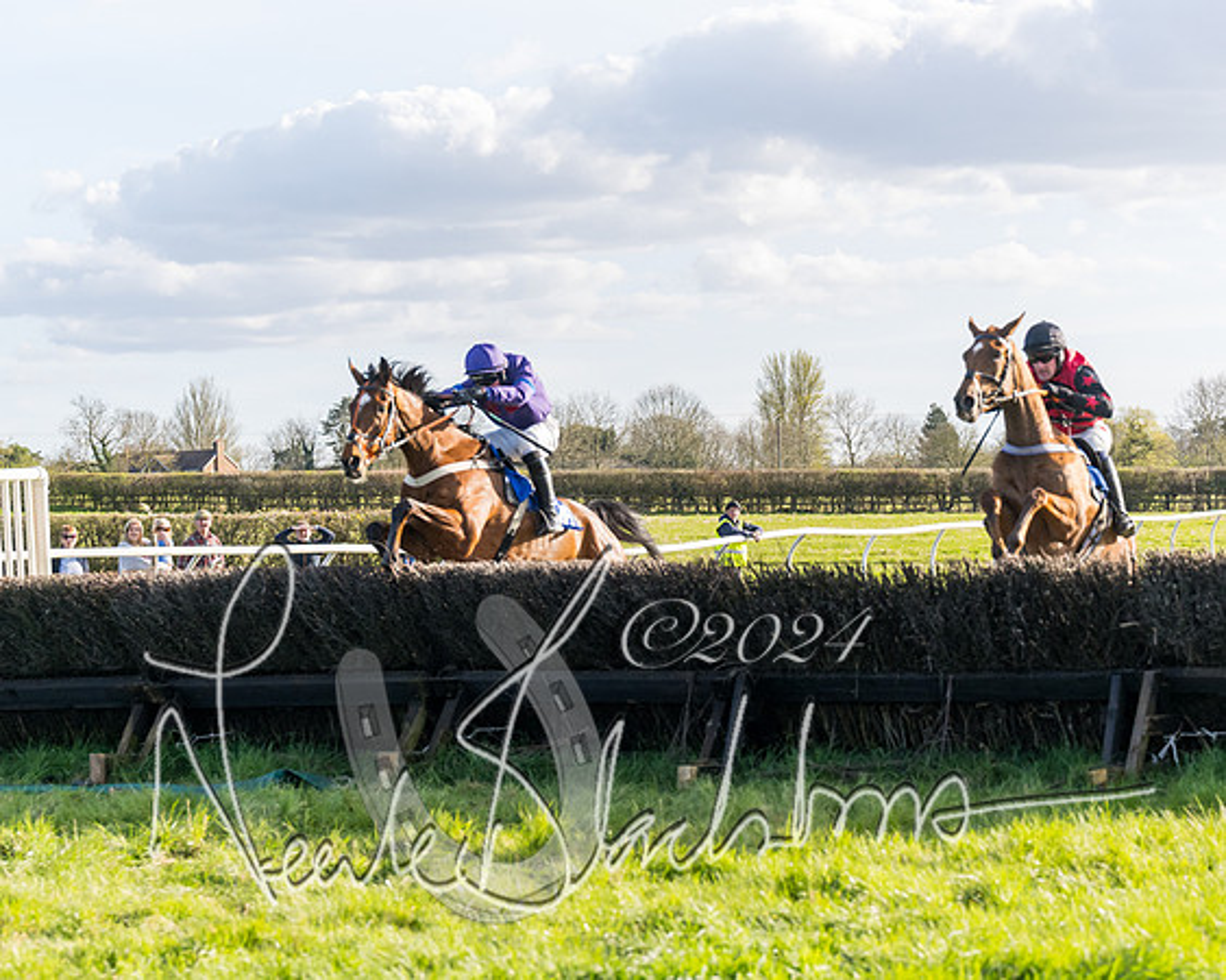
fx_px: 4098
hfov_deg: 17.0
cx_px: 670
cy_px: 507
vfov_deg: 13.6
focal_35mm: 113
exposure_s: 1/1600
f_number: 4
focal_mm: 70
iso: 400
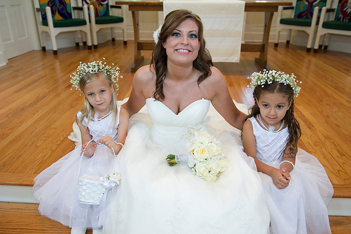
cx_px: 176
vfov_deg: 44.9
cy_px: 117
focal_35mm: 29
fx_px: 283
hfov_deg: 63.7
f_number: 4
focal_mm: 29
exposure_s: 1/125
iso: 800
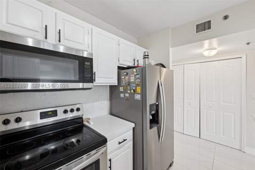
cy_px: 85
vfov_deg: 81.1
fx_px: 99
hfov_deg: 104.3
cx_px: 128
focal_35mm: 14
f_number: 7.1
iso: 250
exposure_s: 1/8
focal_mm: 14
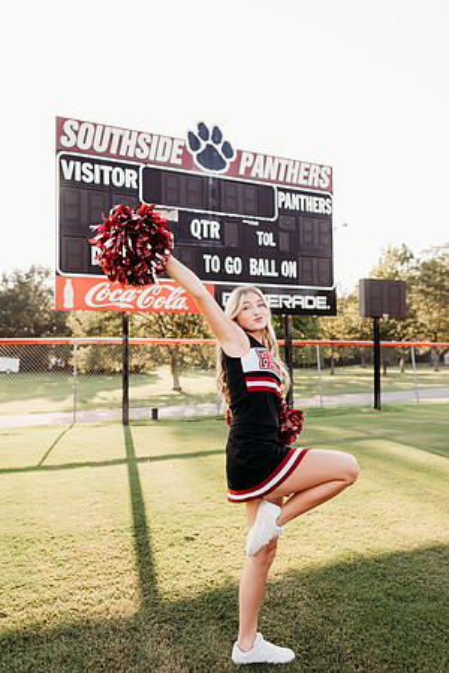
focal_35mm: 24
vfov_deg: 73.7
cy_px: 336
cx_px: 224
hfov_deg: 53.1
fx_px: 449
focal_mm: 24
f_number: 2.8
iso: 200
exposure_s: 1/640
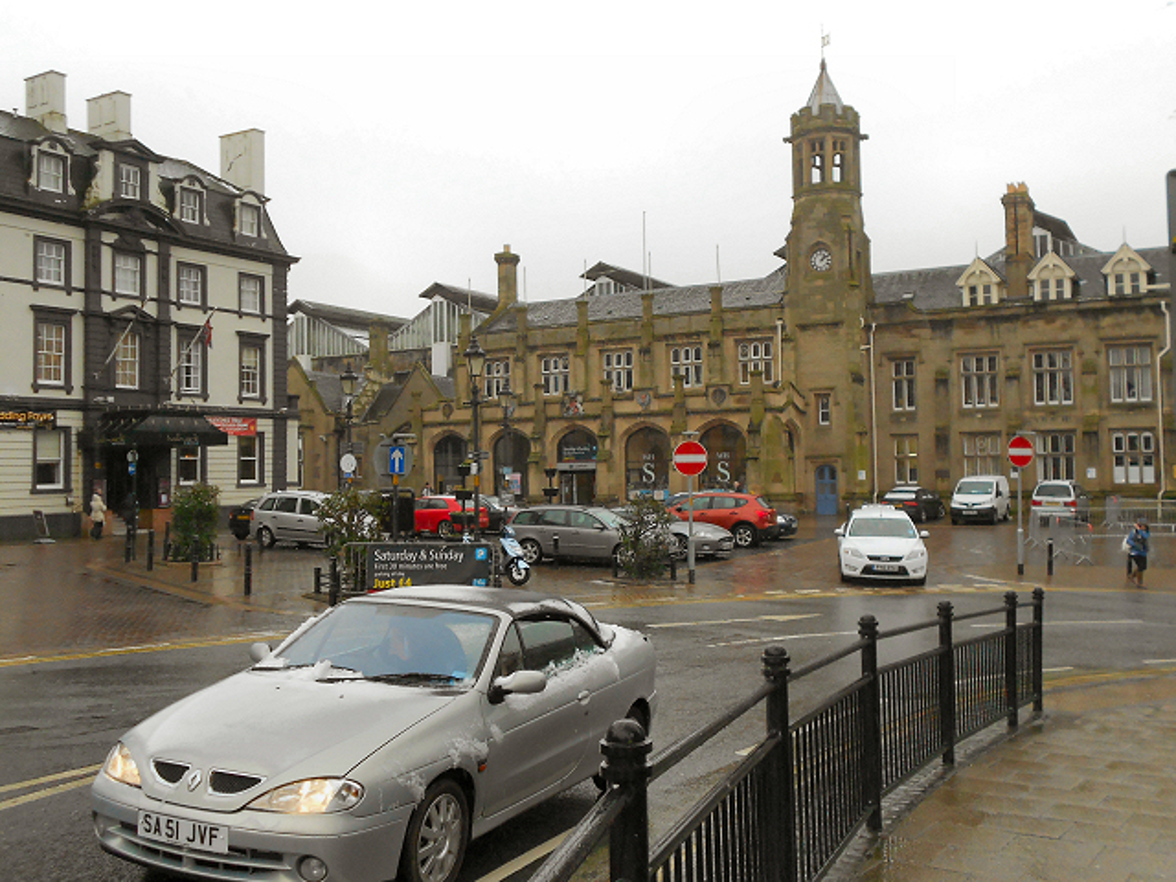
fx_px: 1087
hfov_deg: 56.8
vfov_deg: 44.2
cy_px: 441
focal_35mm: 32
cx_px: 588
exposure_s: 1/320
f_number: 3.6
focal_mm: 5.8
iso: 200
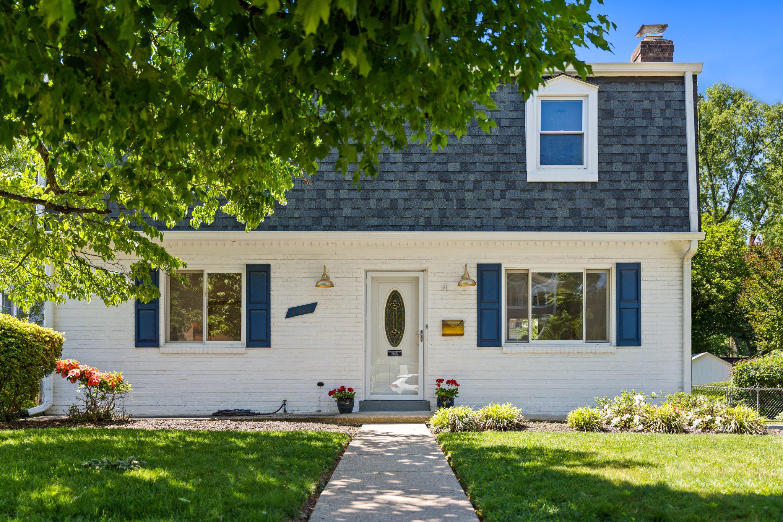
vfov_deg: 40.2
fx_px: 713
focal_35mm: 33
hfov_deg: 57.5
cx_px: 392
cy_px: 261
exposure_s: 1/1000
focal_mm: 32.8
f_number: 2.8
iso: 160
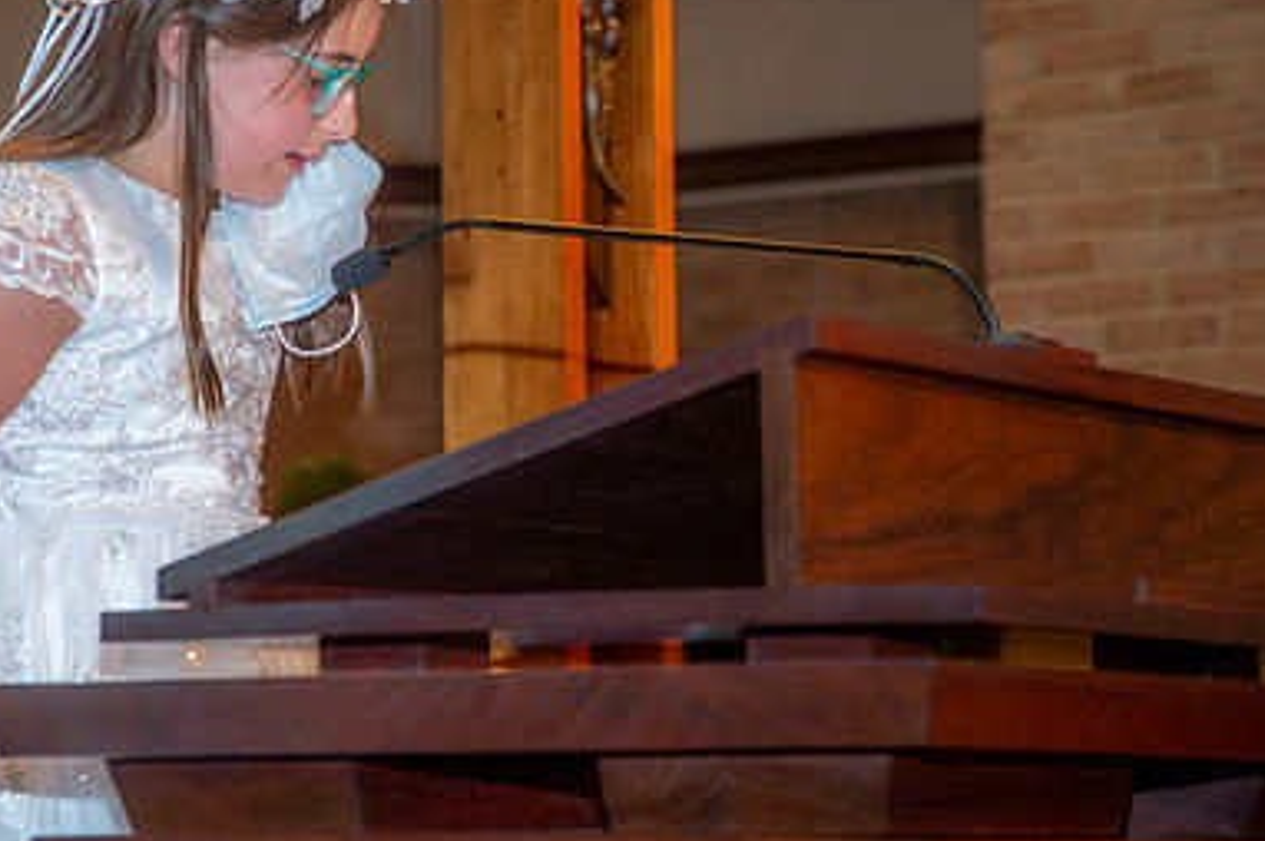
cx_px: 344
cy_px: 298
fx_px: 4529
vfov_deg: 10.6
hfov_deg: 15.8
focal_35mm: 129
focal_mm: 85
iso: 1600
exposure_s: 1/200
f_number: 5.6
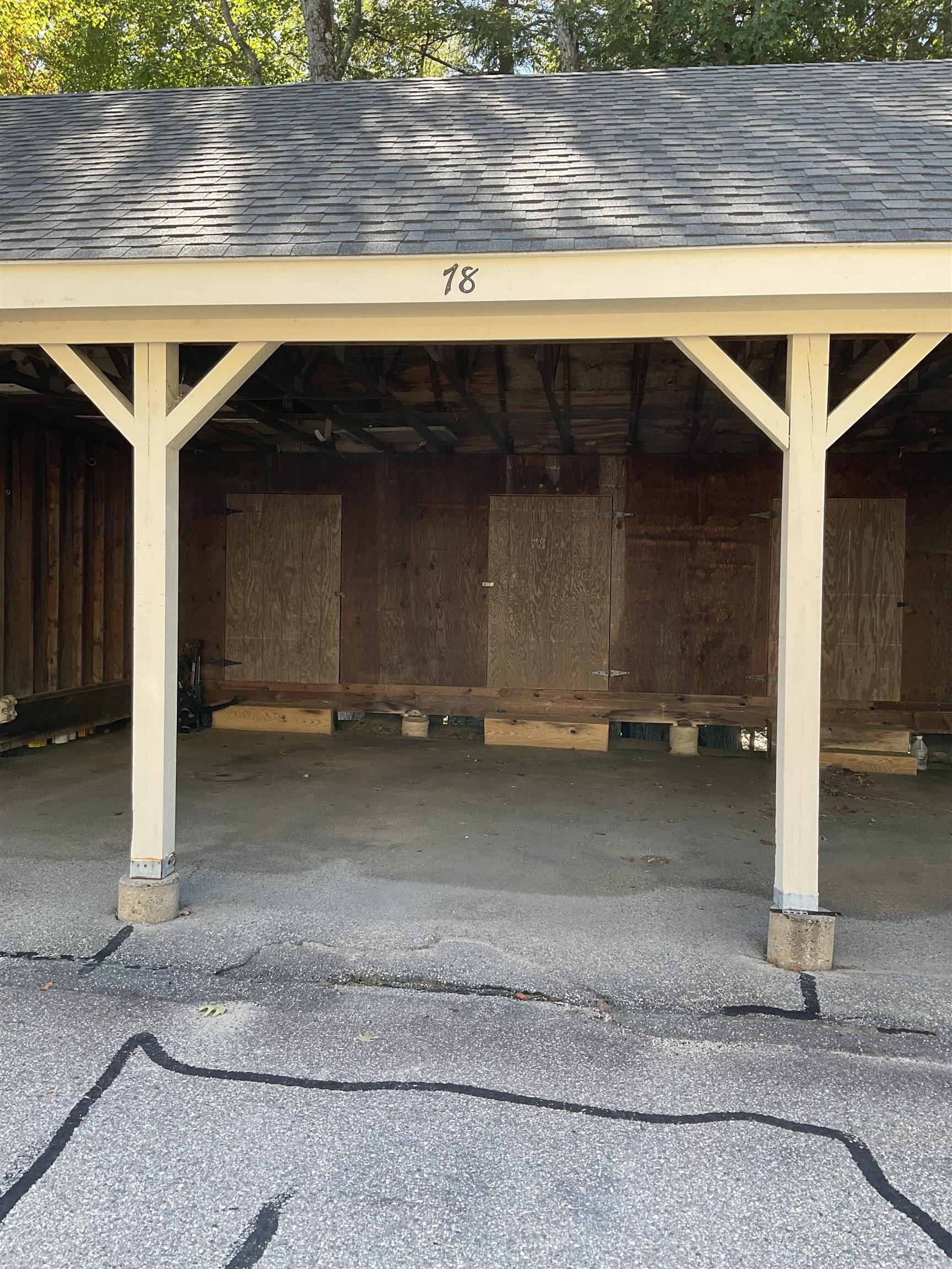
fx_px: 1063
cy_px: 634
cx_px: 476
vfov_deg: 61.7
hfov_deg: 48.2
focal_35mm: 29
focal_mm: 3
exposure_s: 1/195
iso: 16
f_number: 1.8
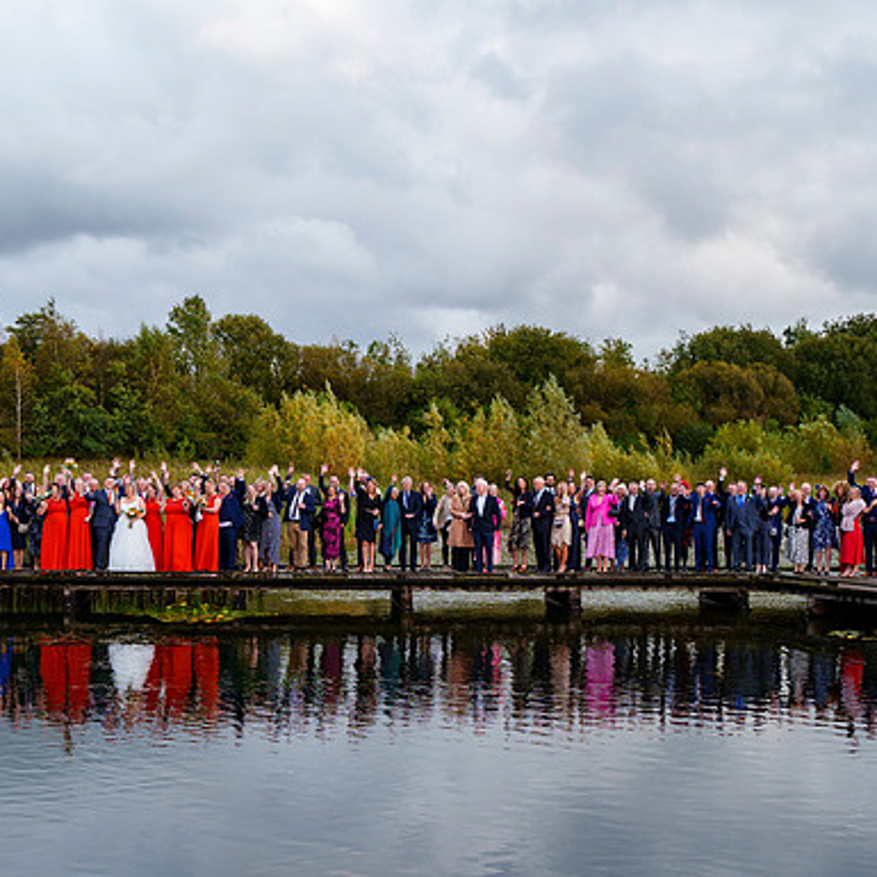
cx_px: 251
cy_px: 464
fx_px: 1319
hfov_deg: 36.2
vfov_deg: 36.8
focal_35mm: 46
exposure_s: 1/640
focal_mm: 33
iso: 250
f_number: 4.5
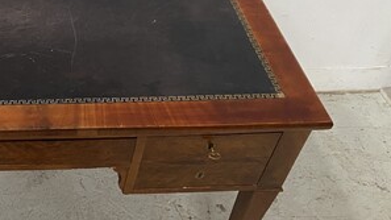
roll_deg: -0.1
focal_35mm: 61
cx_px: -21
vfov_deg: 19.7
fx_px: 632
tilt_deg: -44.5
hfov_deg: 31.2
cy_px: 72
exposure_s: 1/60
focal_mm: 4.25
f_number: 1.8
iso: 320
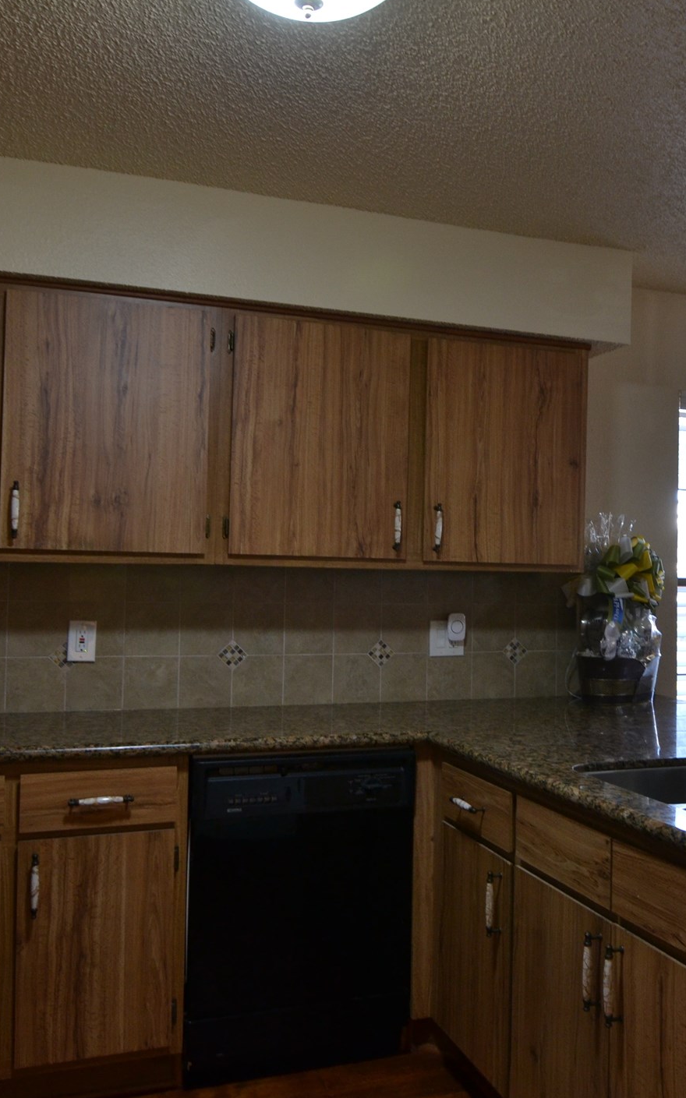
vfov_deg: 58.2
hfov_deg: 37.9
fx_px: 988
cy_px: 546
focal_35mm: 33
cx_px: 451
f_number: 5.6
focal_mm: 14
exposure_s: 1/25
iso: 400
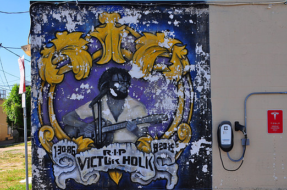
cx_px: 134
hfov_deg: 48.5
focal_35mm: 40
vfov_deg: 33.3
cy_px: 104
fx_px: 318
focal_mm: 24
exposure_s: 1/60
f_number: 16
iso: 200
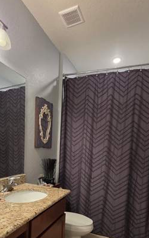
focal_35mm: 22
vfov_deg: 77.5
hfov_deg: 54.8
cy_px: 155
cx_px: 62
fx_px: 143
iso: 160
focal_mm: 2.2
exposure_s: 1/60
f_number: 1.9
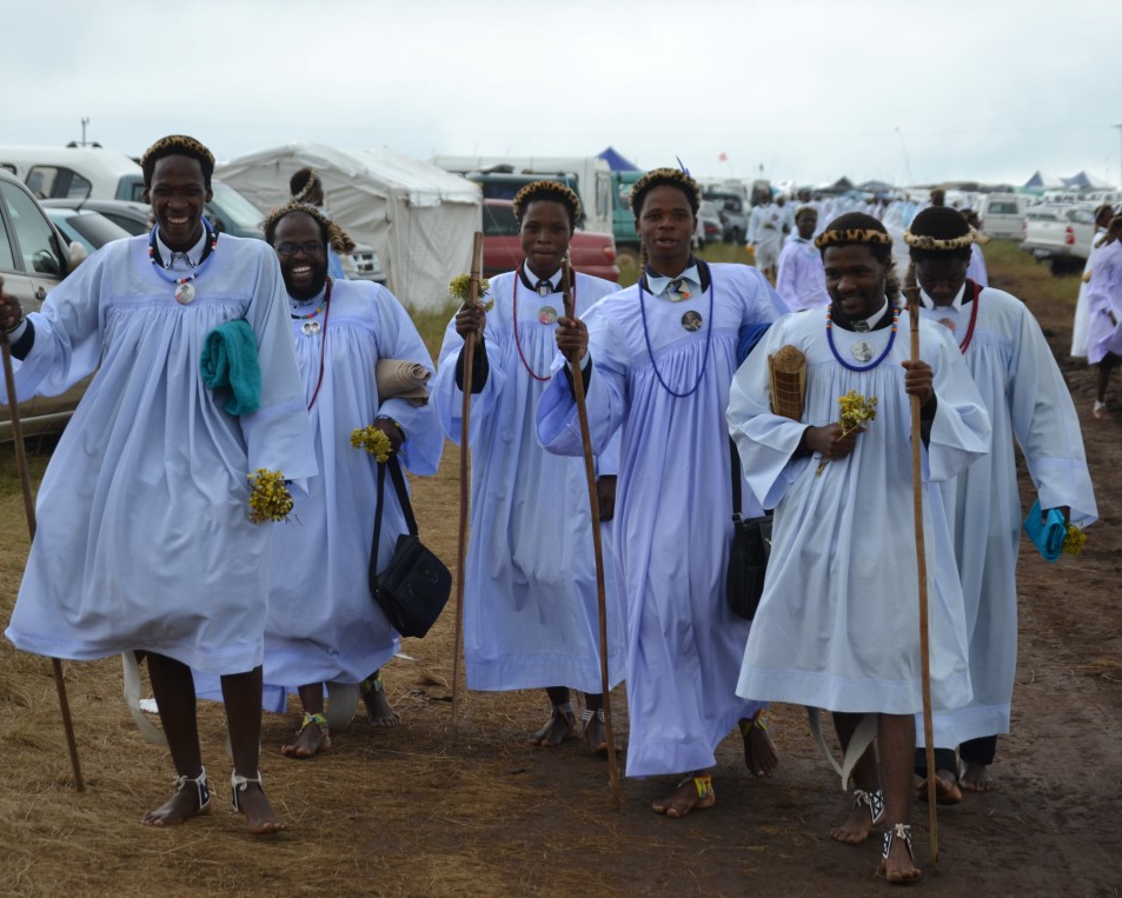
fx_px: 3108
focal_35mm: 94
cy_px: 451
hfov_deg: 20.5
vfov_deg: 16.4
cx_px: 513
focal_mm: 55
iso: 100
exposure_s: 1/160
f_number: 6.3
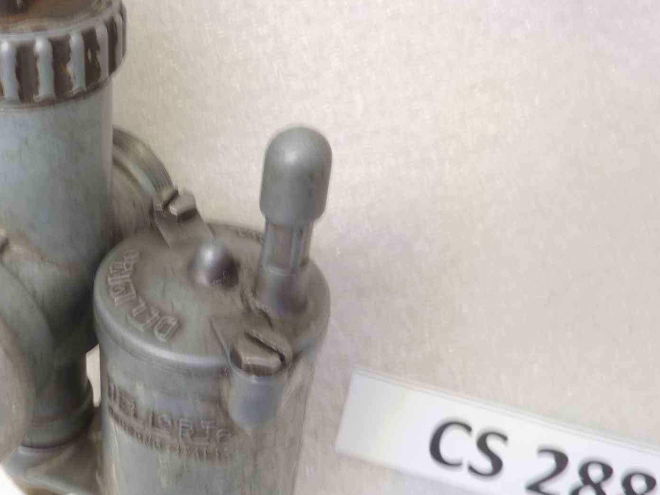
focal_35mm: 46
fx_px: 877
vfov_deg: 31.5
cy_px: 270
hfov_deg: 39.7
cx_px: 140
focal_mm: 4.1
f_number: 3.3
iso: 80
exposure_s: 1/8
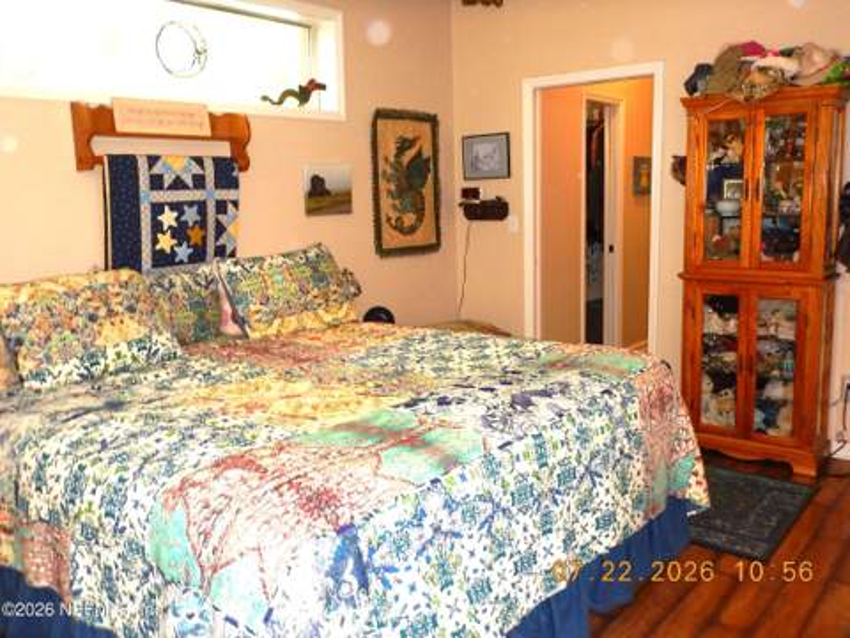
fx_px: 761
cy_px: 319
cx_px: 425
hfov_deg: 58.4
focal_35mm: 31
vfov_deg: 45.4
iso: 220
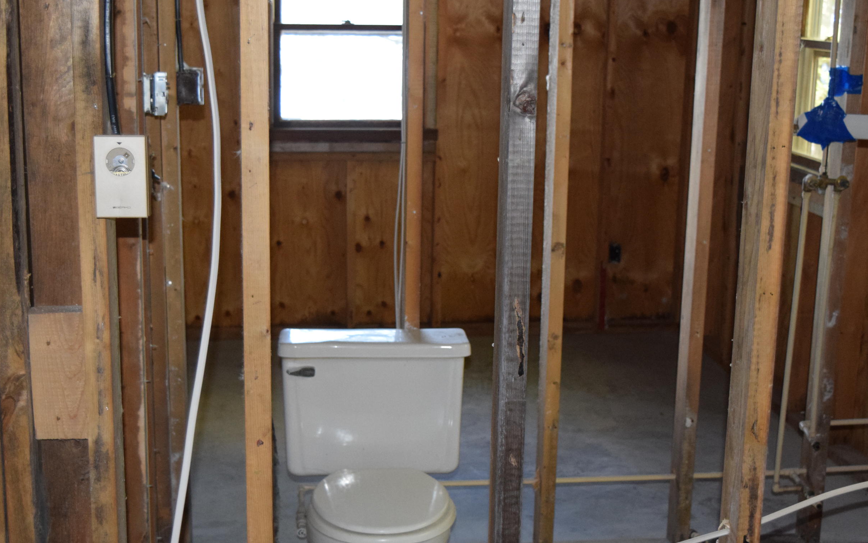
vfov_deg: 22.1
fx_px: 1387
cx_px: 452
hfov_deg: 34.7
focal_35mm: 59
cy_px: 345
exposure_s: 1/60
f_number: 4.2
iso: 2200
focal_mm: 31
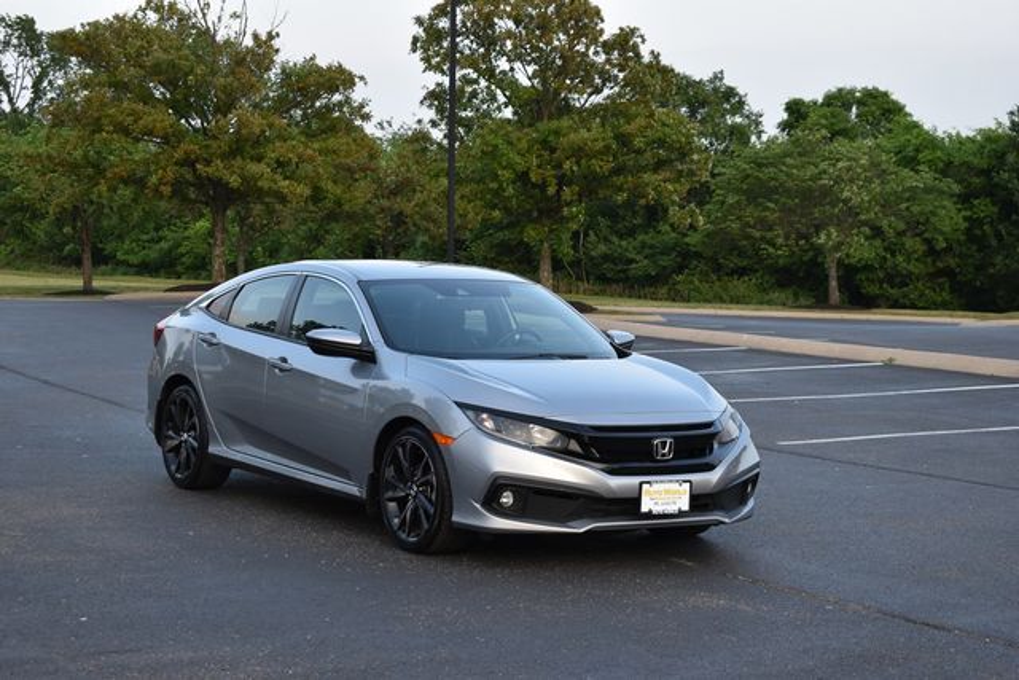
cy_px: 340
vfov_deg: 19.7
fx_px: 1953
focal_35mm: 69
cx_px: 510
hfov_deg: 29.2
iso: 400
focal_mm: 46
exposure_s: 1/250
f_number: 5.3
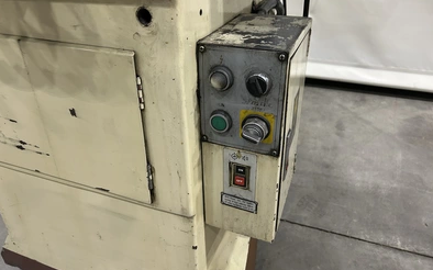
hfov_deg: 66.5
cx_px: 215
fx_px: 330
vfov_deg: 44.4
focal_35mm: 28
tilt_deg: -27.3
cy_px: 116
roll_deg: +0.7
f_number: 1.5
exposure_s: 1/60
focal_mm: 5.7
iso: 250
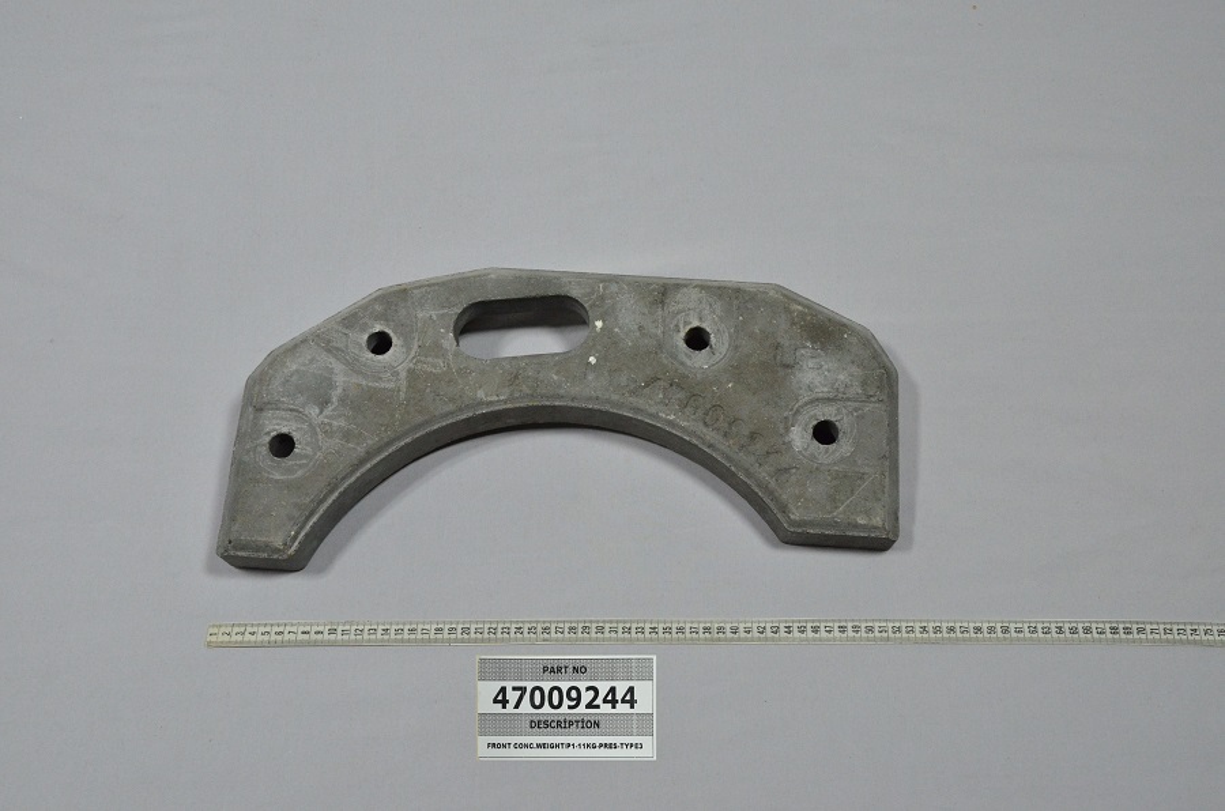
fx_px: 1222
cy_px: 406
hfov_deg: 53.2
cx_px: 612
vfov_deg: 36.7
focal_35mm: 36
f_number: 6.7
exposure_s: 1/90
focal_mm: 24
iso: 1600
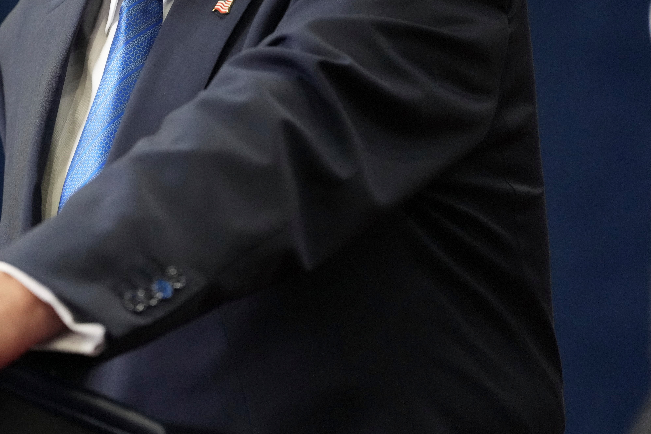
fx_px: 7757
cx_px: -11
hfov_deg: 4.8
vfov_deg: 3.2
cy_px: 13
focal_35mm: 429
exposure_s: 1/500
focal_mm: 197
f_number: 2.8
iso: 5000
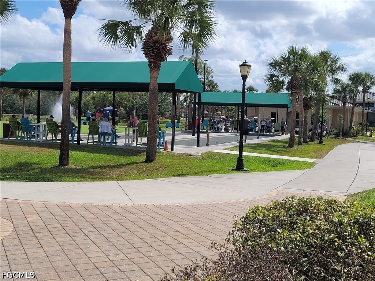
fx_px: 282
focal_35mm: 26
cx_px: 188
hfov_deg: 67.3
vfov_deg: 53.1
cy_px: 140
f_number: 1.8
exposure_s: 1/4043
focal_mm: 5.4
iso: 40
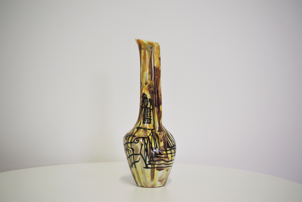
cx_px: 151
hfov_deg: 49.6
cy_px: 101
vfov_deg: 34.2
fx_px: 327
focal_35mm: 39
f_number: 4
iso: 400
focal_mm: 26.25
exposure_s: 1/60
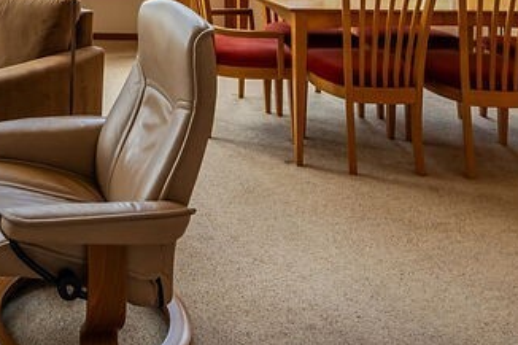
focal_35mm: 44
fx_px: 633
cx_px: 5
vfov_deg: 24.3
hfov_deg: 39.5
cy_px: -165
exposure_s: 1/125
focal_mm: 14
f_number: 5.6
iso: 100
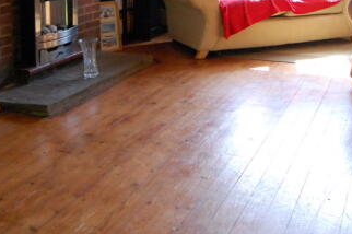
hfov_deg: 36.2
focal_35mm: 55
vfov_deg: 23.5
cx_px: 209
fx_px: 537
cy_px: 1
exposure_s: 1/160
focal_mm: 18
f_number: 6.3
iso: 1600
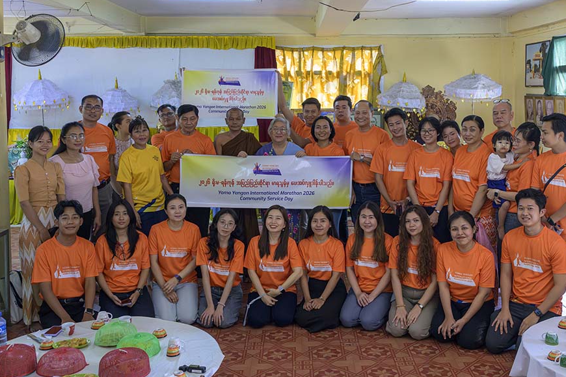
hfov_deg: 57.9
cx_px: 293
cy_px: 204
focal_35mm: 33
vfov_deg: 40.4
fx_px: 512
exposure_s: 1/200
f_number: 5.6
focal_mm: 29.5
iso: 5600
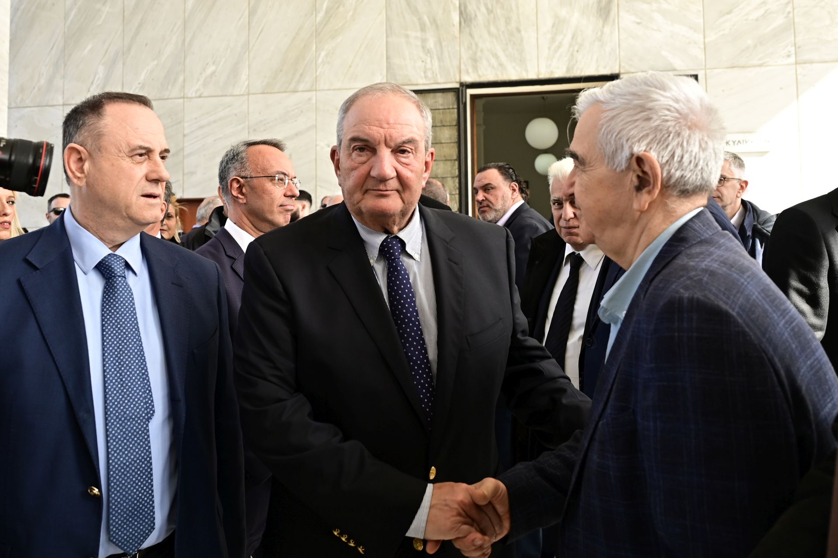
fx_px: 558
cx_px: 419
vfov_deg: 53.1
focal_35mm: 24
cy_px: 279
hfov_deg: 73.8
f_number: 4
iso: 500
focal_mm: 24
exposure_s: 1/640
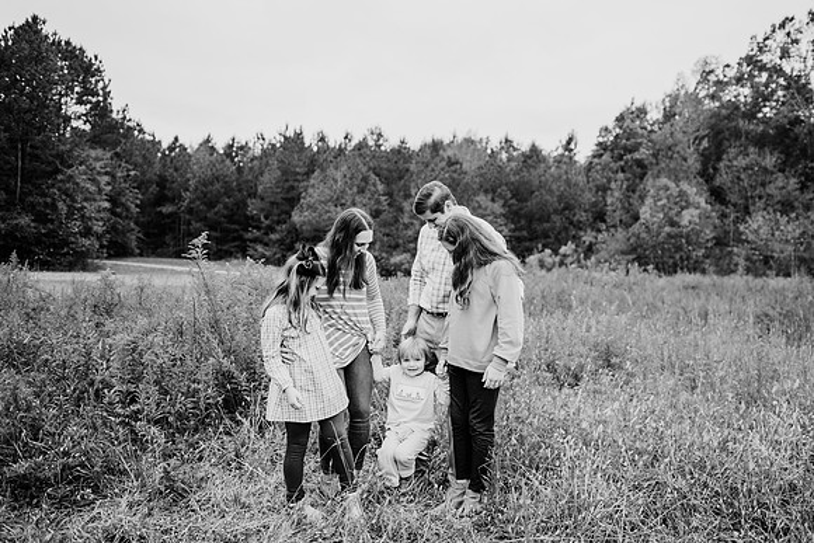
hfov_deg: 66.1
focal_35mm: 28
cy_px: 268
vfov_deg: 47.0
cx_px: 442
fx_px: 624
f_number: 2.2
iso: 125
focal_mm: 24
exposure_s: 1/800
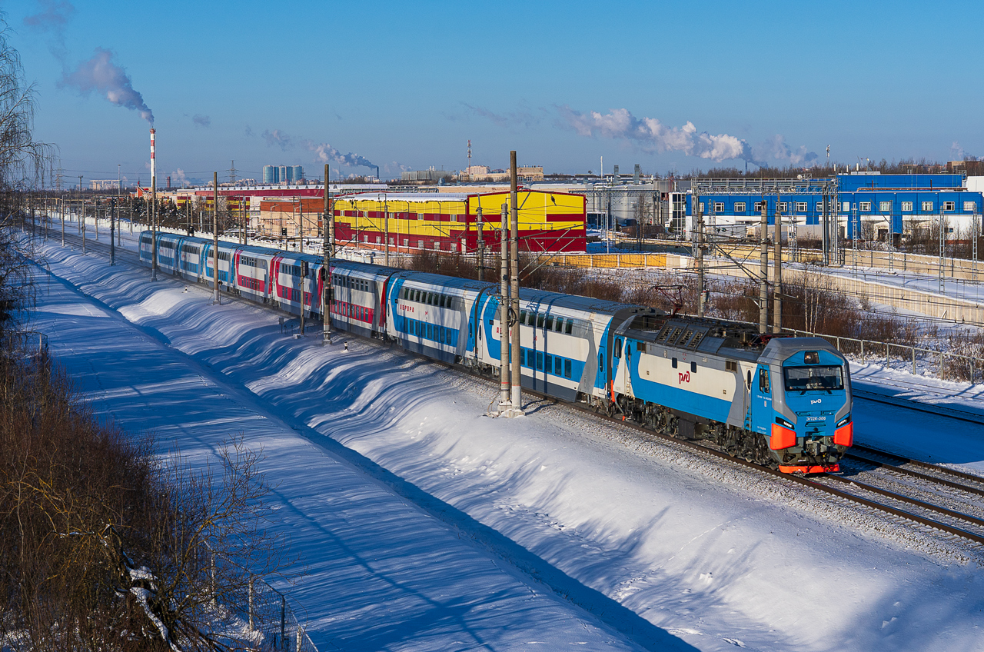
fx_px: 2237
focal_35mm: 82
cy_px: 326
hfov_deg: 24.8
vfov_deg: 16.6
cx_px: 492
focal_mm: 55
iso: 200
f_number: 8
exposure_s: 1/1000
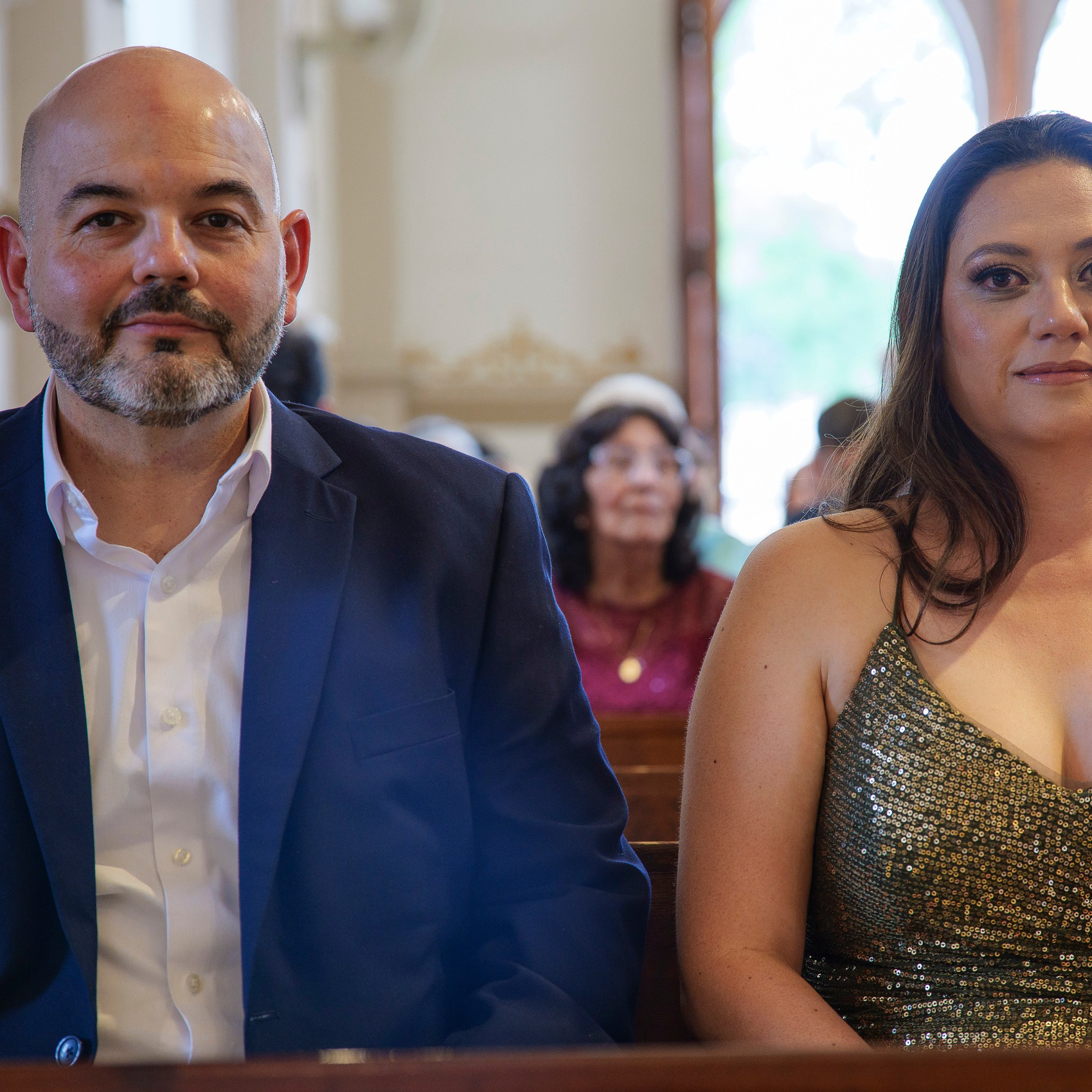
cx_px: 635
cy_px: 544
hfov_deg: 18.1
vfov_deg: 18.1
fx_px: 3426
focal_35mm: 96
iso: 800
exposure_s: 1/60
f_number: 3.2
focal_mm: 75
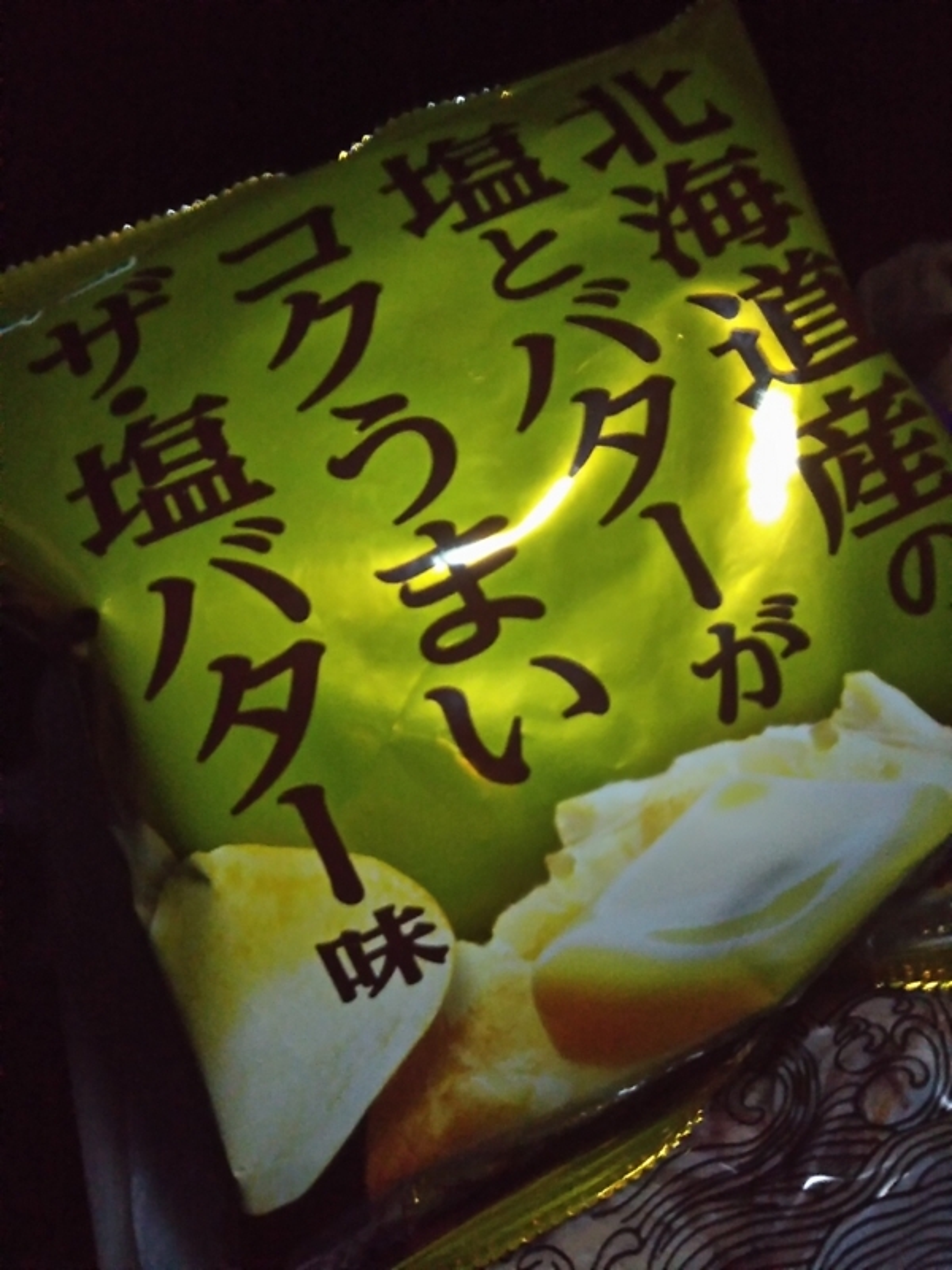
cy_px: 635
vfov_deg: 60.0
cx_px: 476
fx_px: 1100
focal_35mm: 30
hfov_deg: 46.8
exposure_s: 1/5
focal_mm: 4
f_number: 2.2
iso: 800
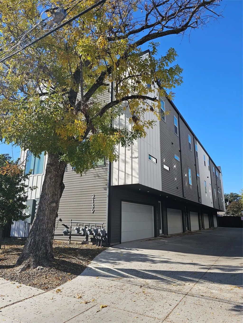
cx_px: 122
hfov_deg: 58.9
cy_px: 162
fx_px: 215
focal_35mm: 23
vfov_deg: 73.9
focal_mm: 6.3
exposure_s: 1/588
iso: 12
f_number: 1.7
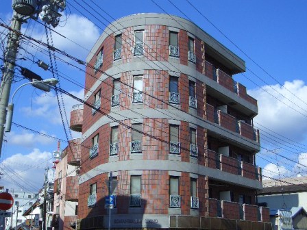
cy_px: 115
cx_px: 154
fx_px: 390
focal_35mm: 44
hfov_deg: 42.9
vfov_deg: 32.9
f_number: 5
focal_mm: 9.2
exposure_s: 1/500
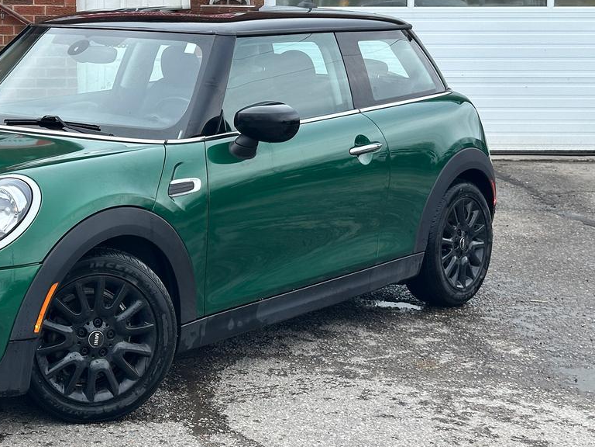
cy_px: 83
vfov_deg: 18.3
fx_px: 1375
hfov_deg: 24.1
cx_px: 126
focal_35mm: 80
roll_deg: +0.3
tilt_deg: -4.1
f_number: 1.78
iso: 64
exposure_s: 1/1357
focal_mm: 6.86
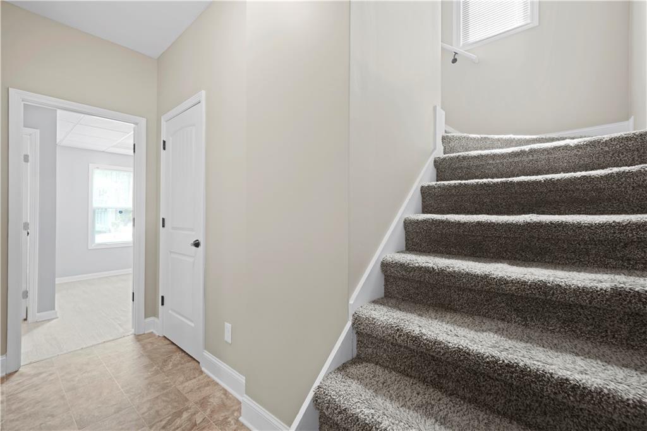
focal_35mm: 15
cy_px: 216
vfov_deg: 77.3
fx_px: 269
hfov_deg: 100.4
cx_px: 324
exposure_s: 1/1.67
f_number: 8
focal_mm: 15
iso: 400
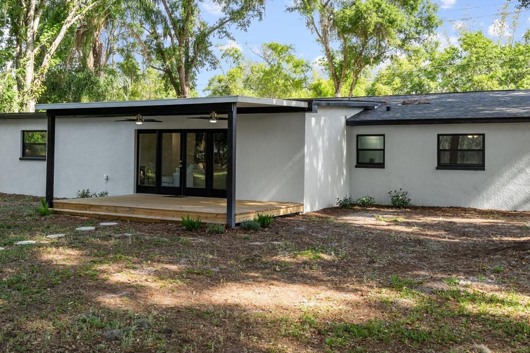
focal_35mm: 39
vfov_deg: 34.1
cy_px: 155
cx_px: 241
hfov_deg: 49.5
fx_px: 574
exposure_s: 1/80
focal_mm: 30
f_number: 8
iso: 320
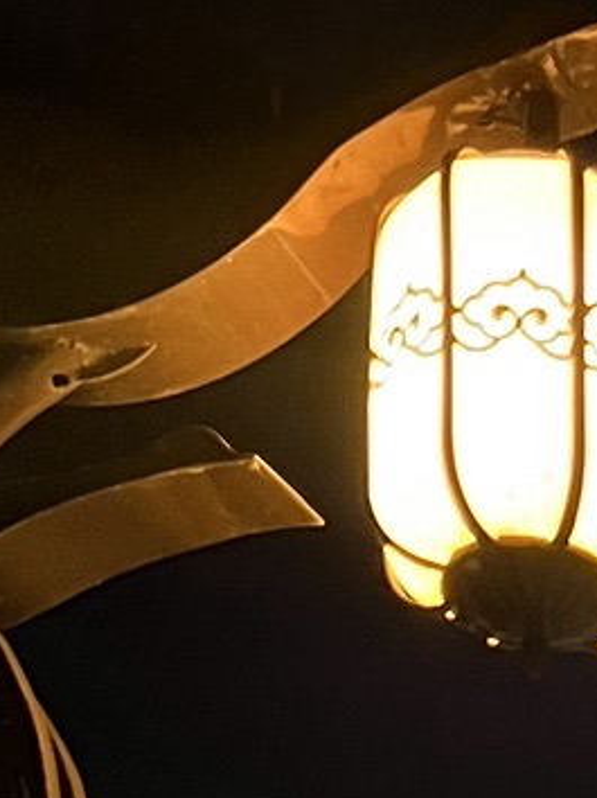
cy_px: 1765
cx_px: 1401
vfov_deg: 11.6
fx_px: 3384
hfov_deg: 9.1
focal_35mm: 147
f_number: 1.5
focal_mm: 5.7
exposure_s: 1/25
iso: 640
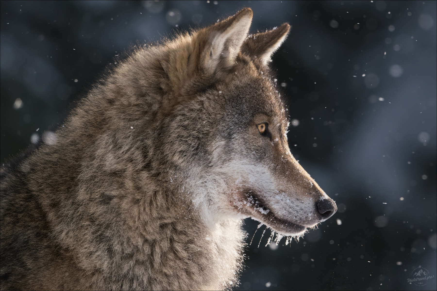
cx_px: 218
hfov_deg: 4.0
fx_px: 6312
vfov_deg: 2.6
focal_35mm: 520
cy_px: 146
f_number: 6.3
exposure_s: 1/3200
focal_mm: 520
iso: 1600
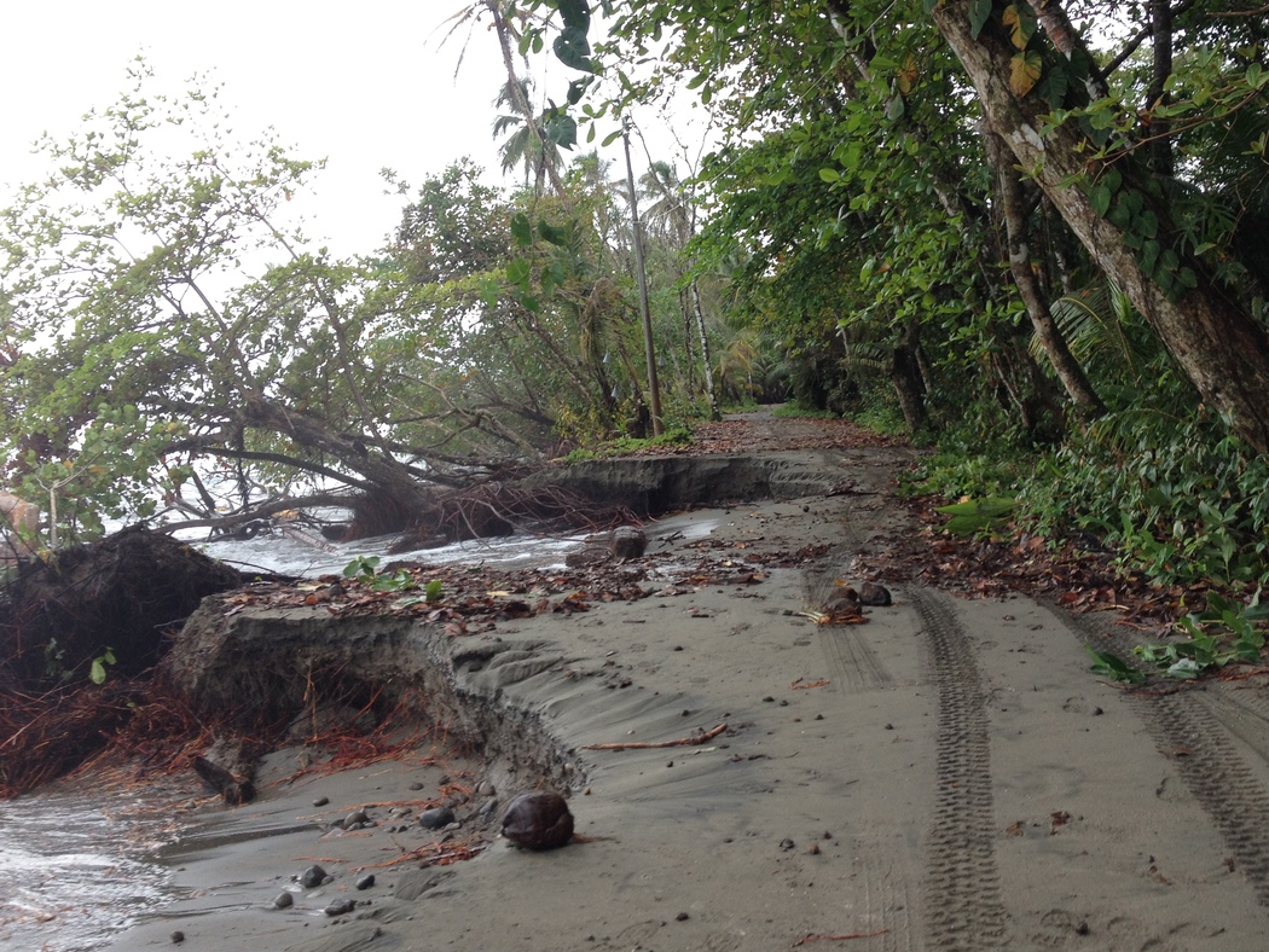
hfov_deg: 46.7
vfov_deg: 36.0
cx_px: 724
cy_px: 443
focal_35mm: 40
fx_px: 1467
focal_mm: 4.28
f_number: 2.4
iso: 50
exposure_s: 1/325
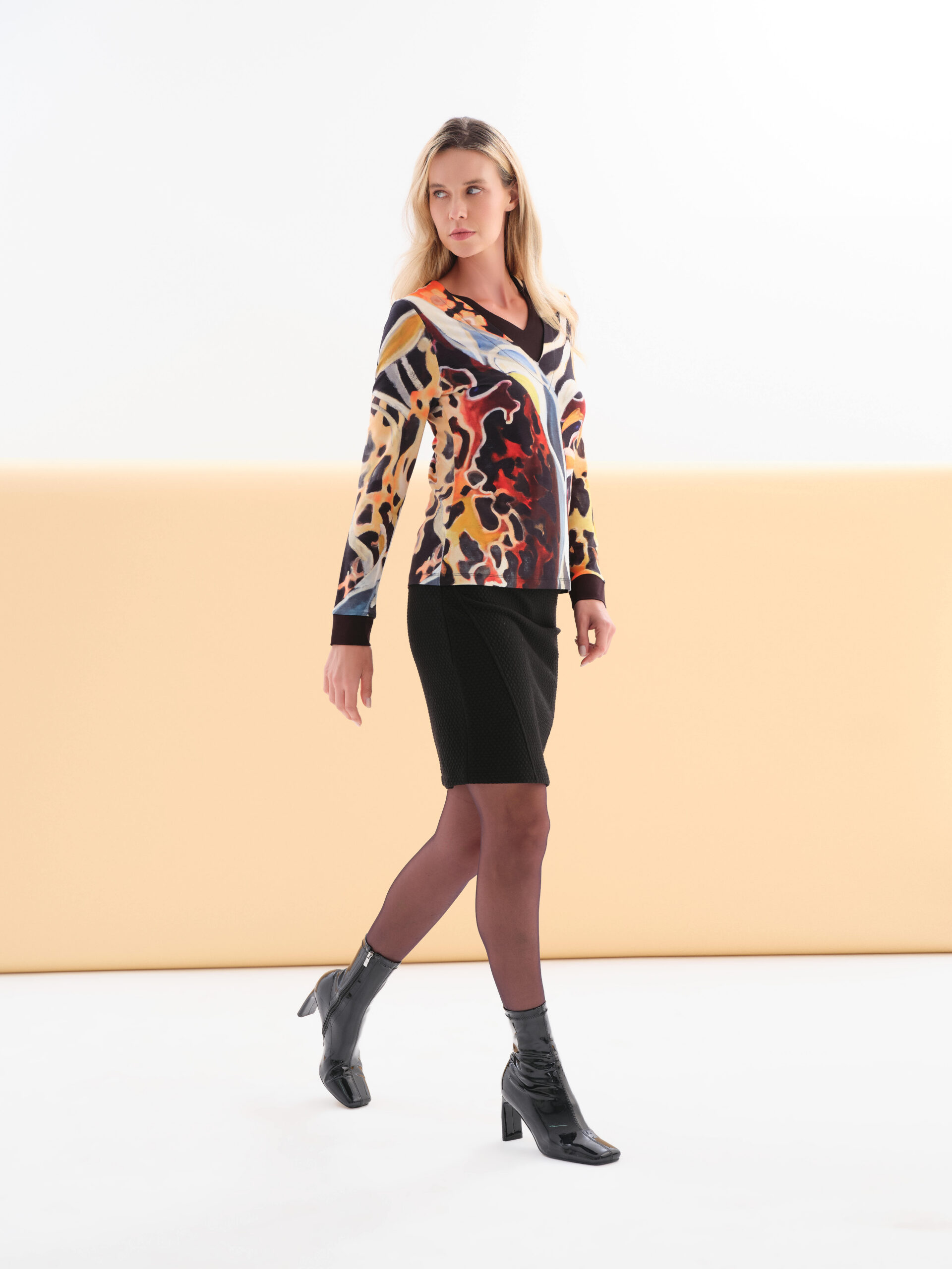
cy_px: 634
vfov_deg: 31.2
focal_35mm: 62
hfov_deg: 23.7
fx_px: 2273
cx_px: 476
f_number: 7.1
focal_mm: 78
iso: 200
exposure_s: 1/100
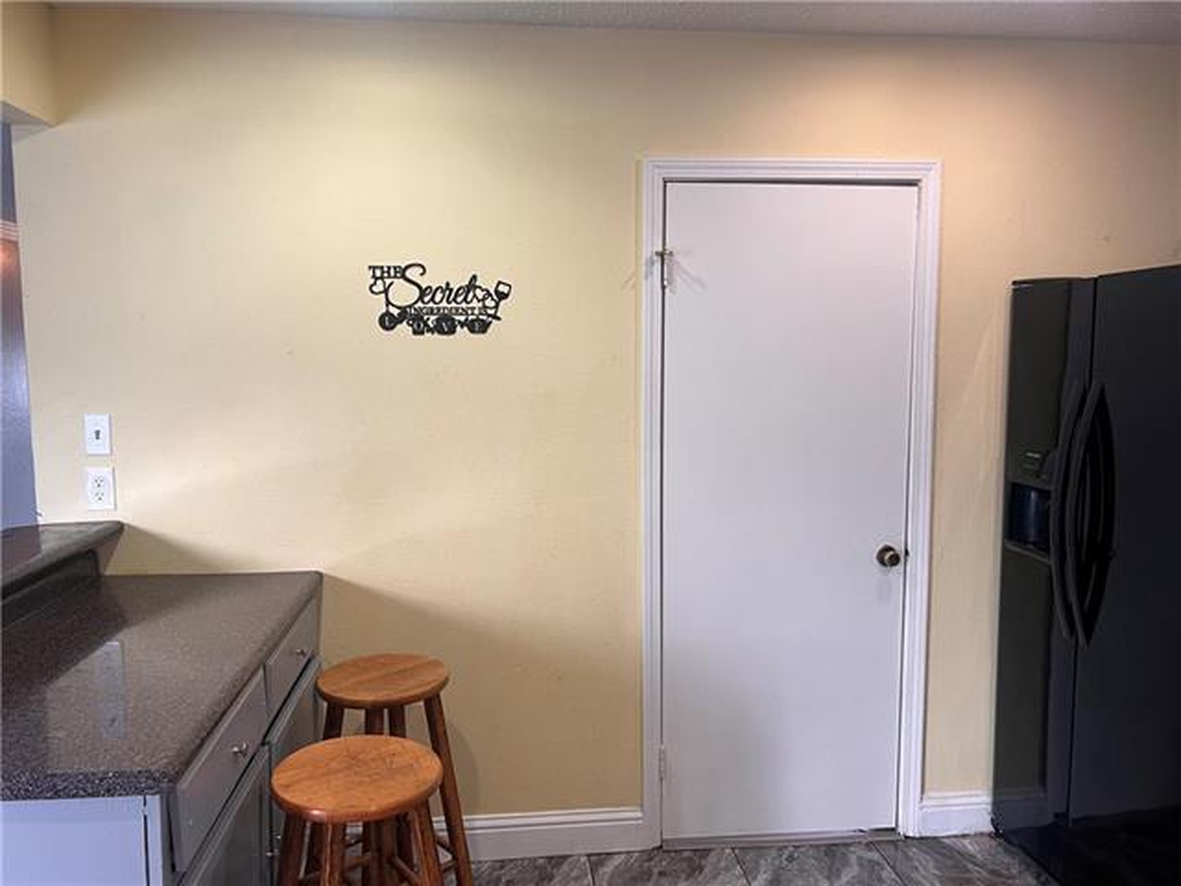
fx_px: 887
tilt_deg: -6.2
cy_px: 443
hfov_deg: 67.3
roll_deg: -0.2
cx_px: 590
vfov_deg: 53.1
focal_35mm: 26
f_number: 1.5
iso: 125
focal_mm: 5.7
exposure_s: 1/60
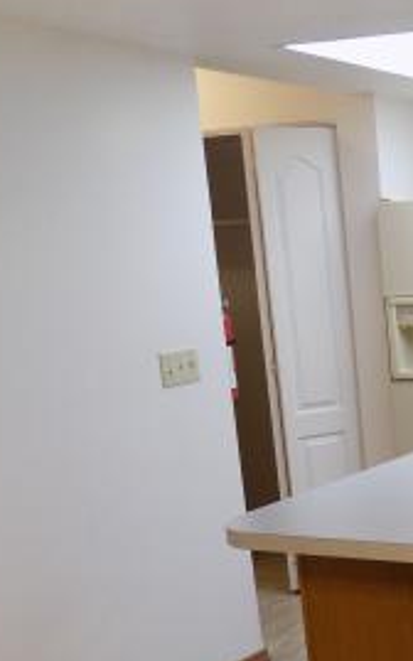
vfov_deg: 34.7
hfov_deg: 18.3
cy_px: 447
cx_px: 710
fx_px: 1045
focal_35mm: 58
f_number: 3.1
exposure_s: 1/30
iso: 160
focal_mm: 4
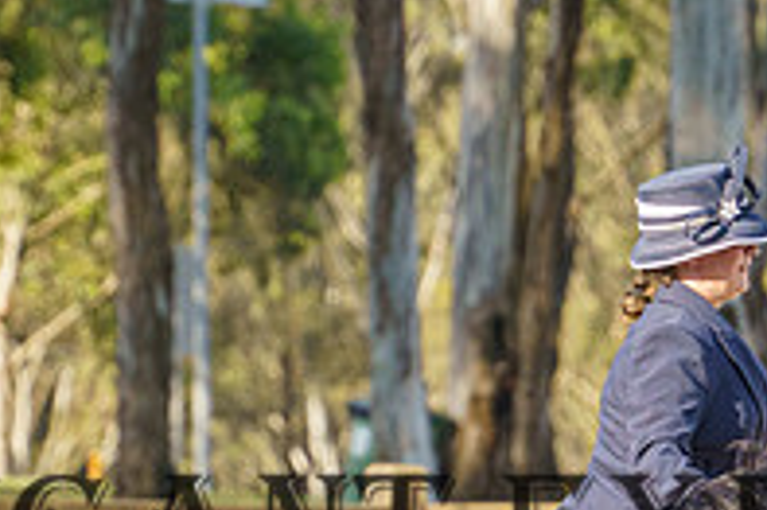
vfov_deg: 1.9
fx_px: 15604
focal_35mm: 733
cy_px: 512
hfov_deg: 2.8
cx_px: 627
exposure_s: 1/1600
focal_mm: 200
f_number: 5.6
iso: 1600
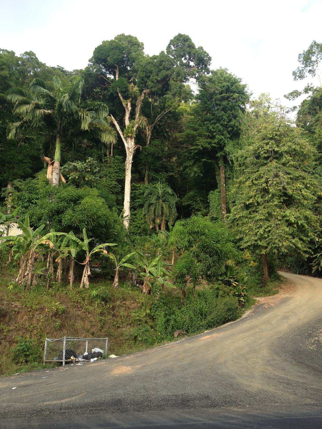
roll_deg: +1.2
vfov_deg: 52.6
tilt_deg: +17.3
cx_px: 161
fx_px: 434
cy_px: 214
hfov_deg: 40.7
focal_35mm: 35
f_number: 2.4
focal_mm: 4.28
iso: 50
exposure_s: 1/233
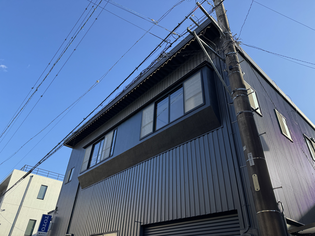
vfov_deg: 56.8
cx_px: 158
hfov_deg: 71.6
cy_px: 118
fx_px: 218
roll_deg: -2.2
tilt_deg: +35.1
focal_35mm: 24
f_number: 1.78
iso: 80
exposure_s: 1/1678
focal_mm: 6.76
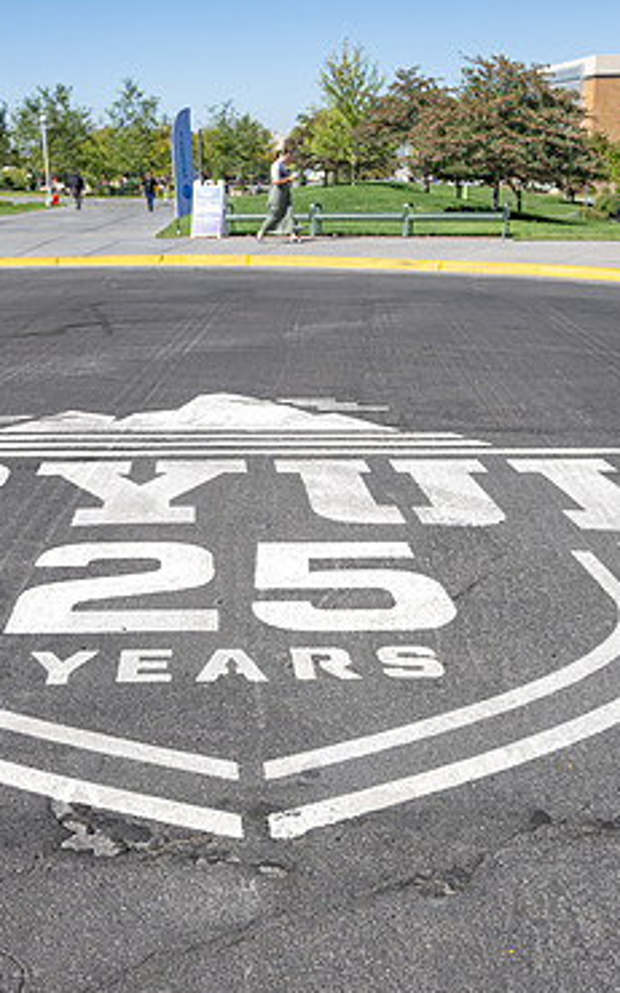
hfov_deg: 31.9
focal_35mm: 40
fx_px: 1082
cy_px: 521
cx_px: 248
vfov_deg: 49.3
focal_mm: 24.5
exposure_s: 1/250
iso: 100
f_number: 7.1
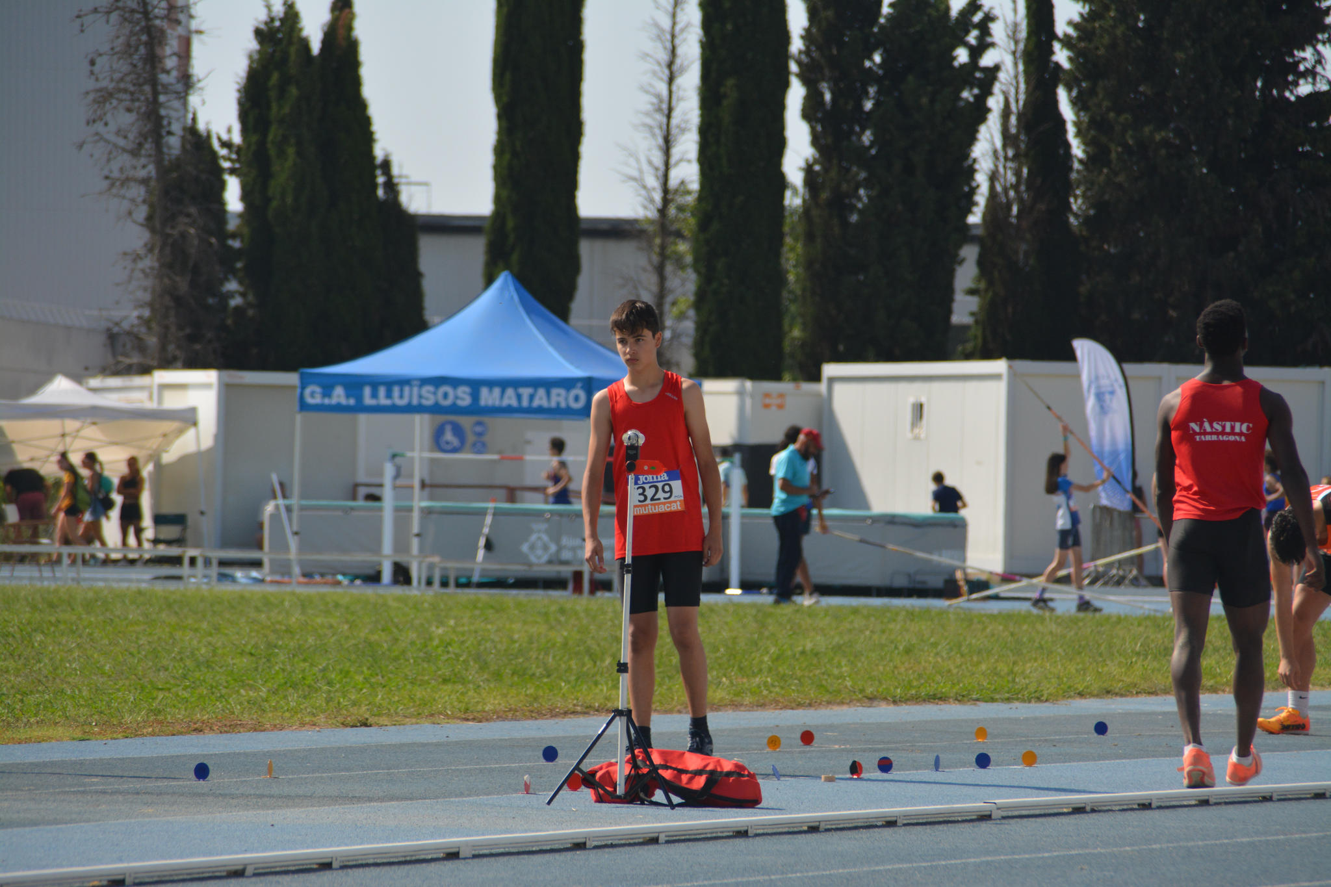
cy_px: 444
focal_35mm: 300
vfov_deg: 4.6
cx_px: 666
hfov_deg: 6.9
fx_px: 11090
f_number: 6.3
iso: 400
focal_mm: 200
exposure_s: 1/1600
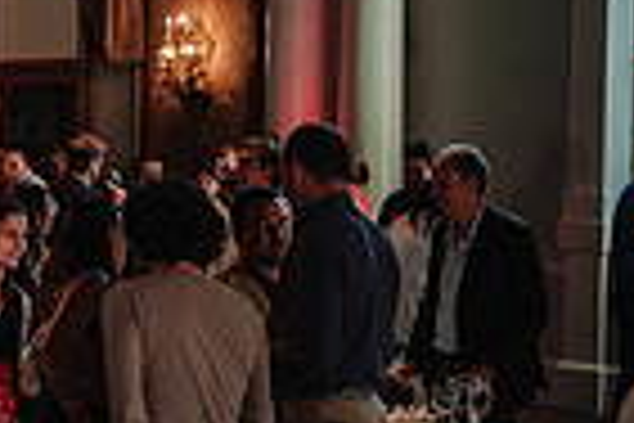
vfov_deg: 11.1
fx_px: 2166
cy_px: 263
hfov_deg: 15.5
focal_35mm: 123
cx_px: -297
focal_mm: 20
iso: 800
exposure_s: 1/60
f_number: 5
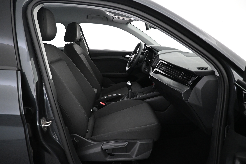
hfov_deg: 73.7
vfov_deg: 53.1
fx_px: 164
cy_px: 82
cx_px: 123
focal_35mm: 24
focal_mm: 16
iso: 3600
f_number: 3.5
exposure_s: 1/60
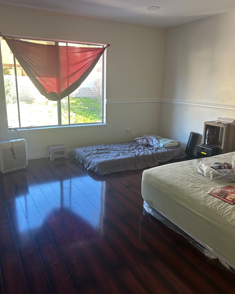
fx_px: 244
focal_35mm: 28
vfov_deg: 62.2
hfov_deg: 51.5
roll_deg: -2.1
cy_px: 143
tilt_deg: -13.6
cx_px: 117
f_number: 1.5
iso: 125
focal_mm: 5.7
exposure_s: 1/105
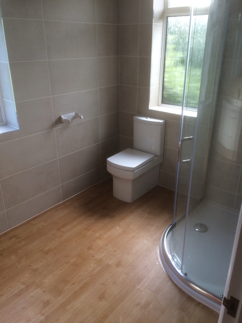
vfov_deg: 61.7
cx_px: 121
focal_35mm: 29
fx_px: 270
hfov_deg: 48.2
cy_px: 162
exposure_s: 1/50
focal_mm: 4.15
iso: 40
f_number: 2.2
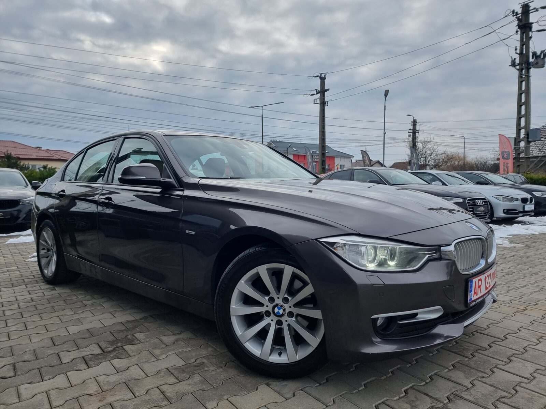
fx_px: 379
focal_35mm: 24
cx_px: 273
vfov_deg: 56.8
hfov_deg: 71.6
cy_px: 204
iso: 50
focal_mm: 6.7
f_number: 1.8
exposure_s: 1/640
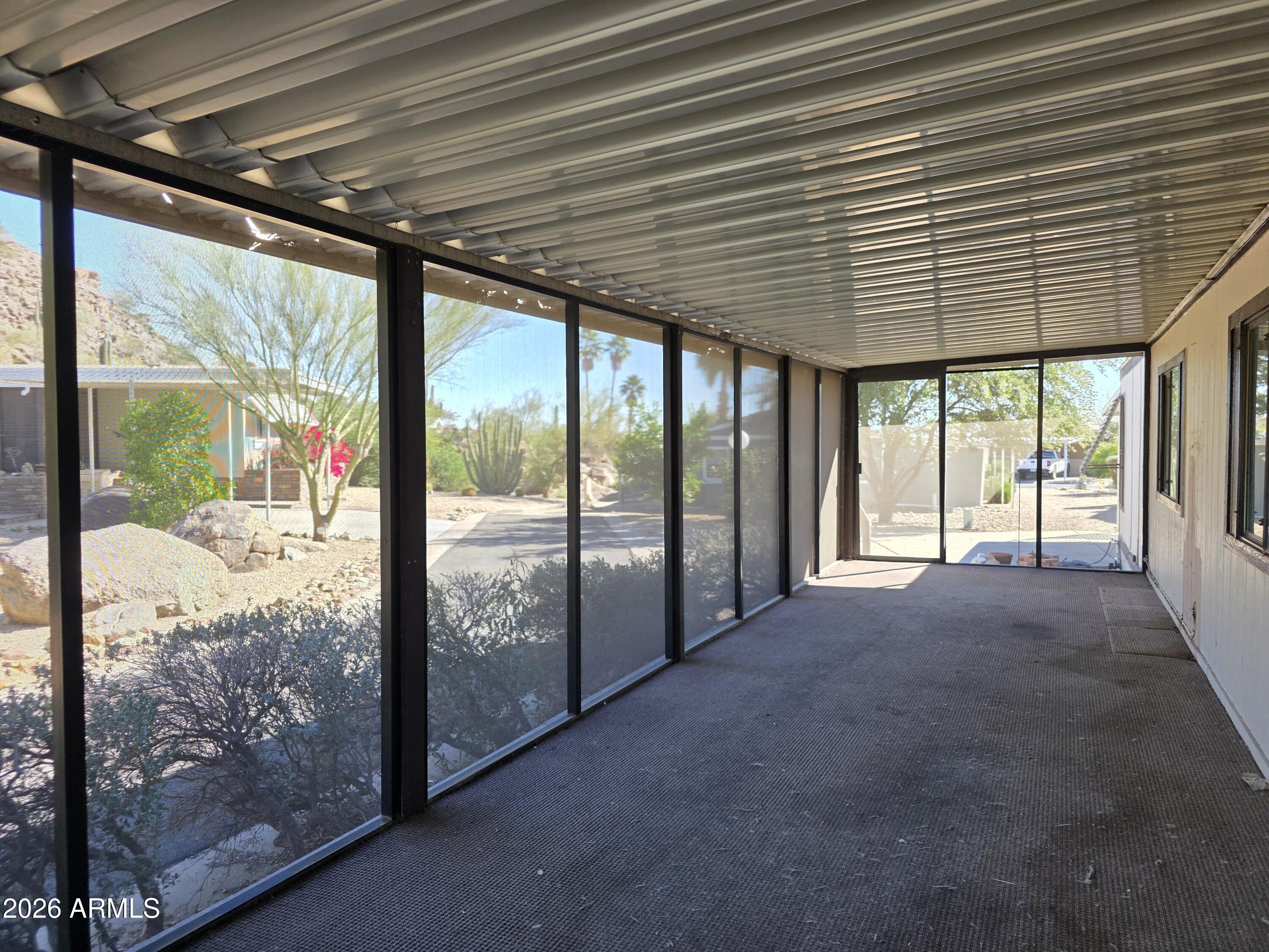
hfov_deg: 73.9
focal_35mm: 23
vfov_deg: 58.9
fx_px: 843
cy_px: 476
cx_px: 634
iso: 80
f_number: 1.7
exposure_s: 1/180
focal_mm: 6.3
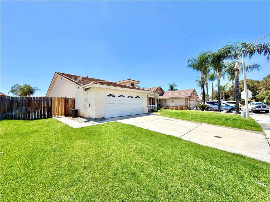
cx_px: 135
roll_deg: +0.8
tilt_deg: +1.6
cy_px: 101
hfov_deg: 102.1
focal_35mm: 14
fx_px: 109
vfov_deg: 85.7
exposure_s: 1/770
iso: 20
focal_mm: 2.22
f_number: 2.2
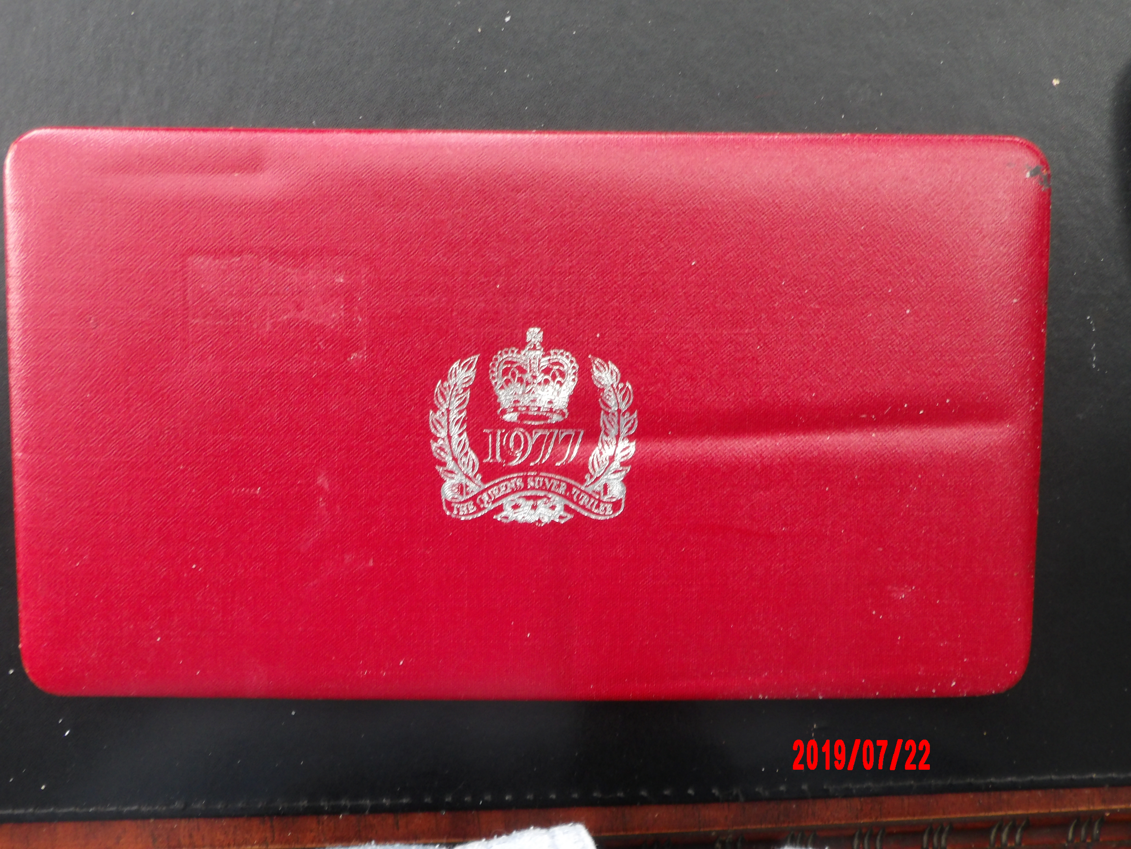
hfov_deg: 54.0
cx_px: 566
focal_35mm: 34
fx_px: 1111
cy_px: 424
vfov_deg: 41.8
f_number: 4.5
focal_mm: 6.2
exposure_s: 1/23
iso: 200
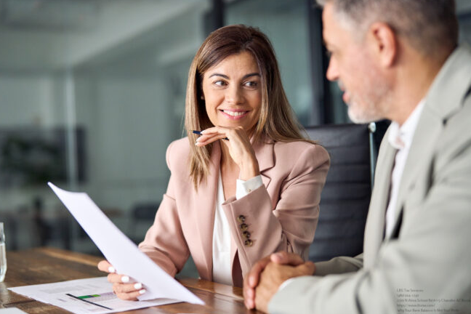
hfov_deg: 36.9
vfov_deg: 25.1
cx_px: 222
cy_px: 154
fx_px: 706
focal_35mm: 54
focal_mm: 50
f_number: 1.6
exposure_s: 1/200
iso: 800
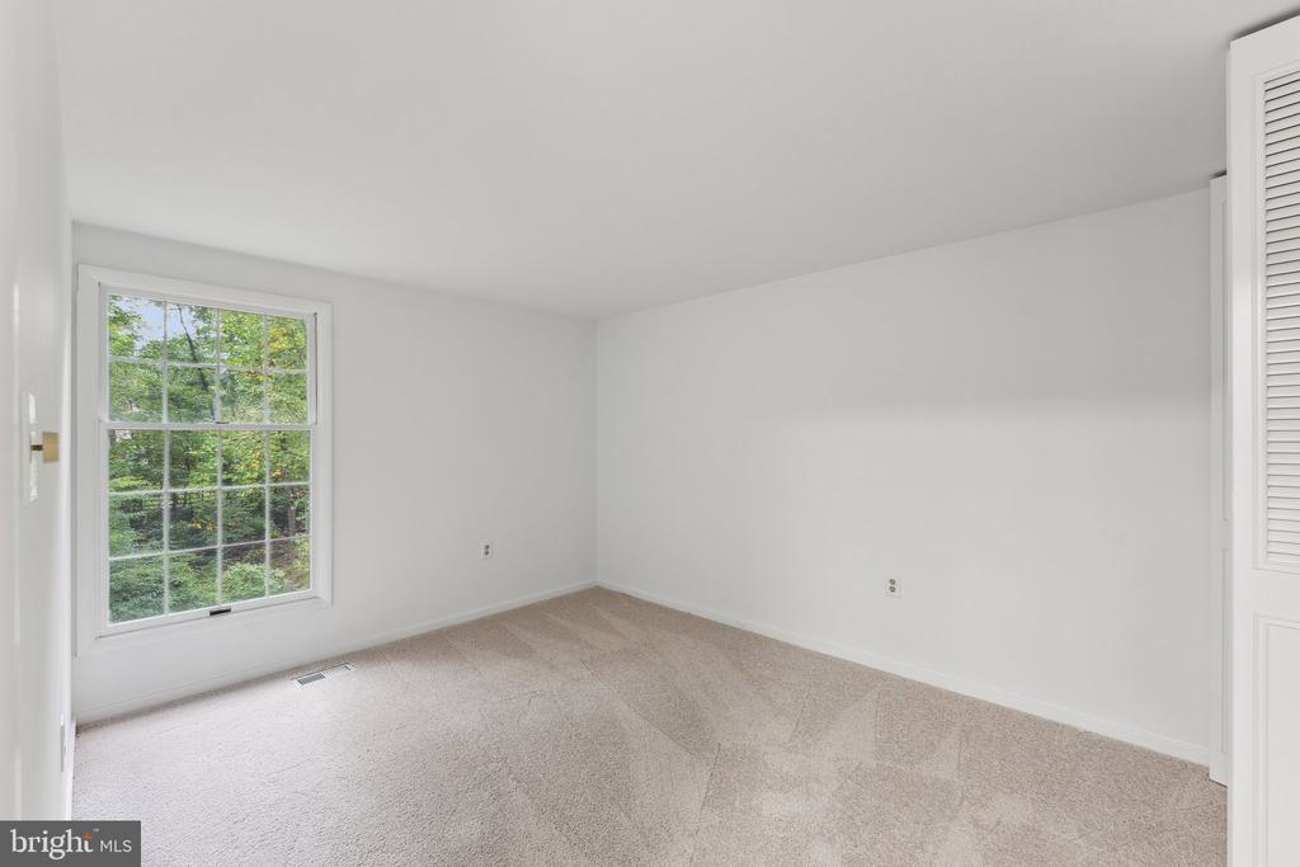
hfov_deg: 101.5
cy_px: 434
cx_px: 650
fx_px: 531
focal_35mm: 15
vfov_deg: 78.5
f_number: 8
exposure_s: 1/3.33
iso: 200
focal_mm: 14.7
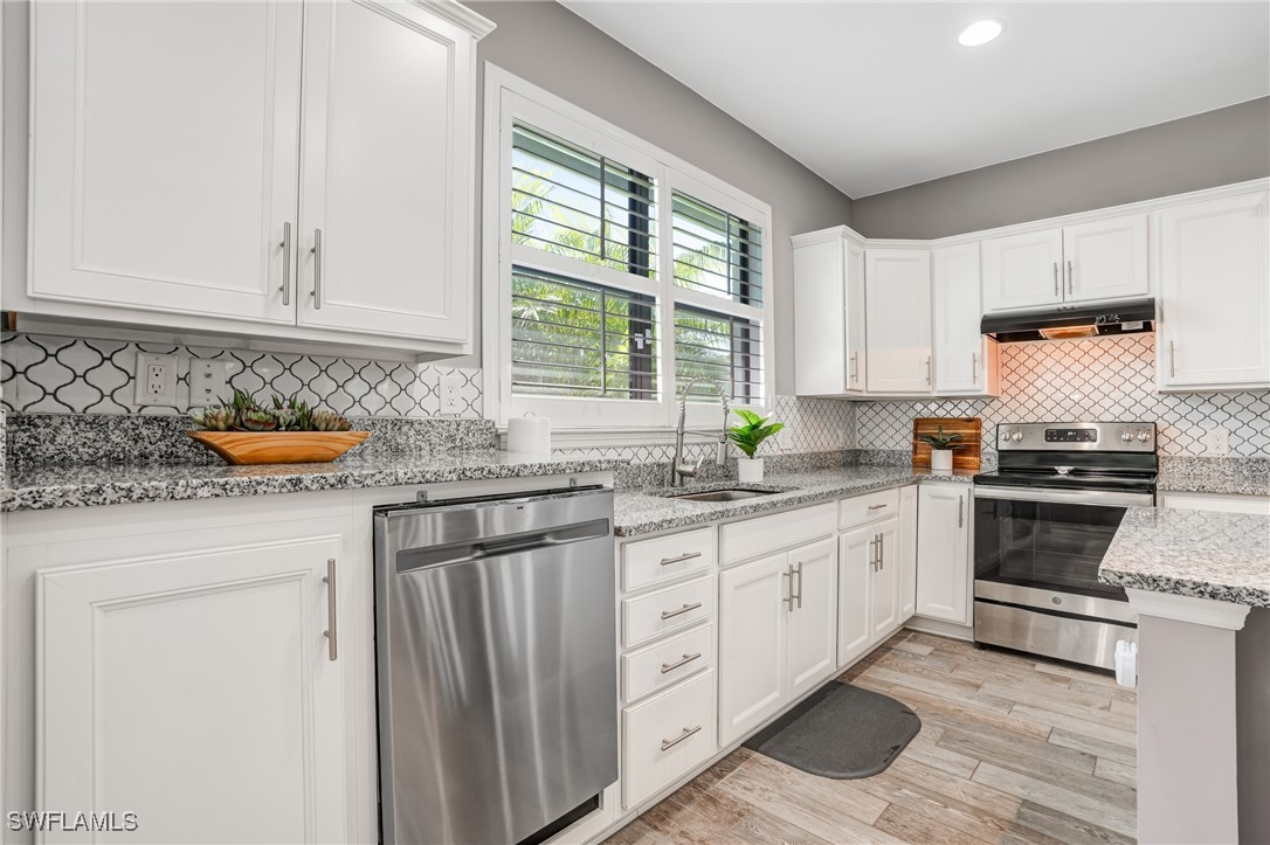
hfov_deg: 96.8
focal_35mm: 16
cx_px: 635
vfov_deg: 73.7
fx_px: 564
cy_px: 422
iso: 200
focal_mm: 16
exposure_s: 1/10
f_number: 9
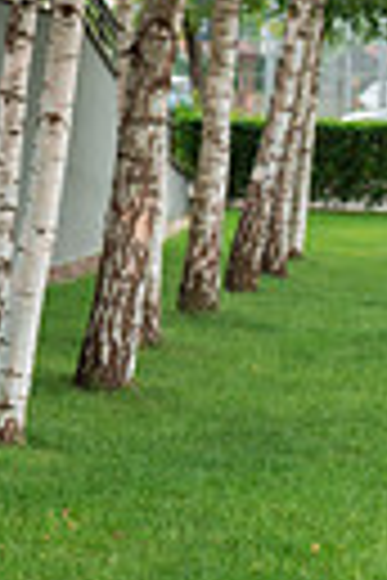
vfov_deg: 11.0
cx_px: -223
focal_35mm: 185
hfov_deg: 7.3
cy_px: 45
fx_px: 2983
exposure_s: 1/250
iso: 200
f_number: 4
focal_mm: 53
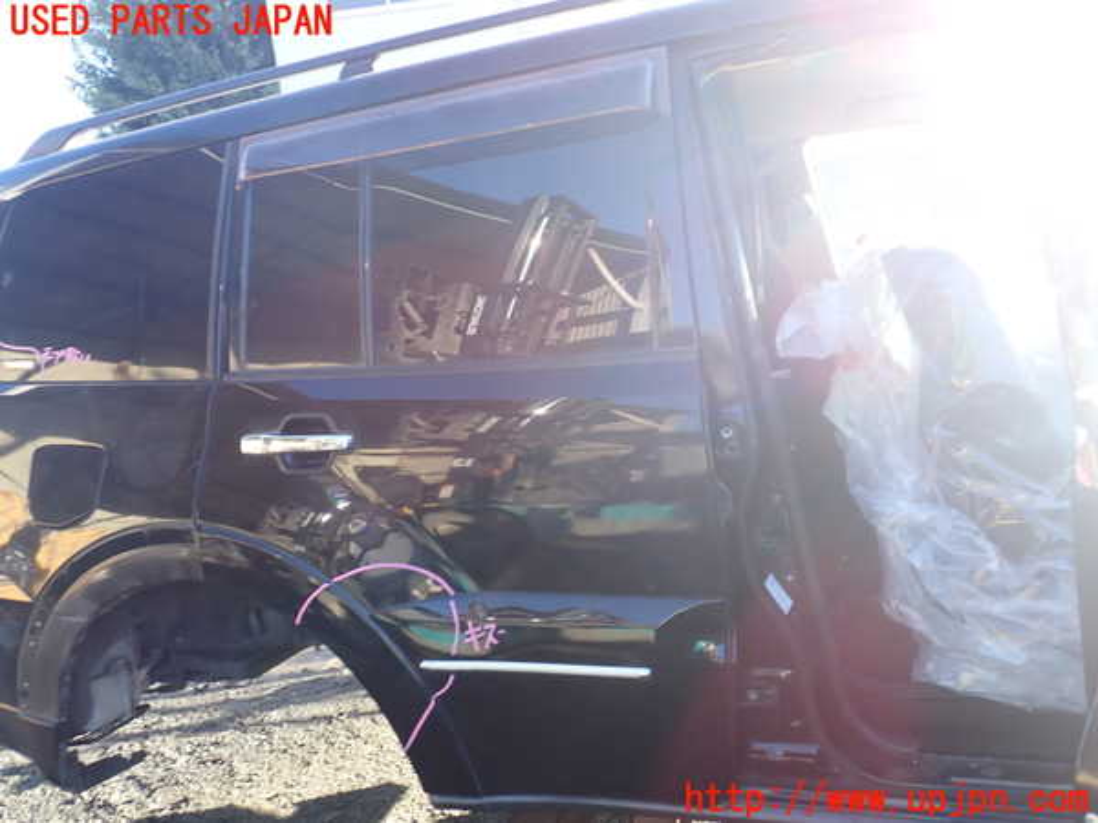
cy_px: 412
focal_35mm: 30
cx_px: 549
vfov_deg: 46.8
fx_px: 952
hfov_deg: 60.0
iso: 100
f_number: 3.2
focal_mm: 5.4
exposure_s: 1/80
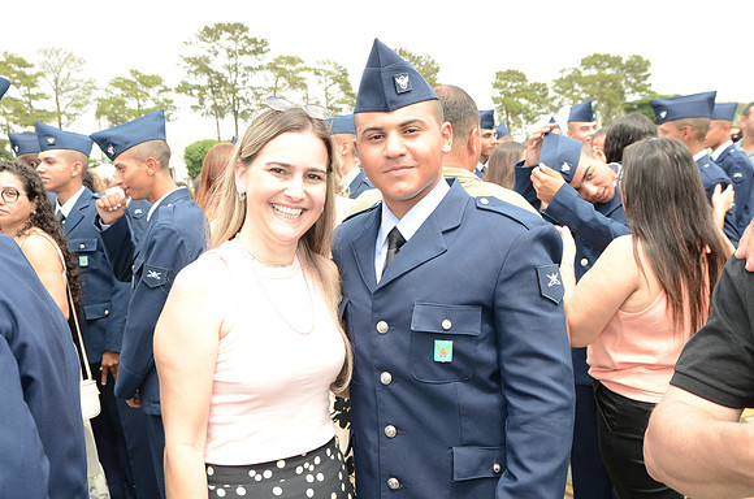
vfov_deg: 36.7
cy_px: 250
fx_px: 752
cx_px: 377
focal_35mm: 36
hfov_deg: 53.2
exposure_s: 1/250
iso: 320
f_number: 6.3
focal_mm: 24
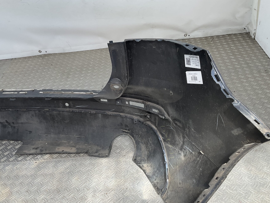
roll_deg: +7.4
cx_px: 135
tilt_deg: -40.3
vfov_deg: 41.7
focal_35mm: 34
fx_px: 265
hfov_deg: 54.0
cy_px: 117
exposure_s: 1/184
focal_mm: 3
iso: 16
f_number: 1.8
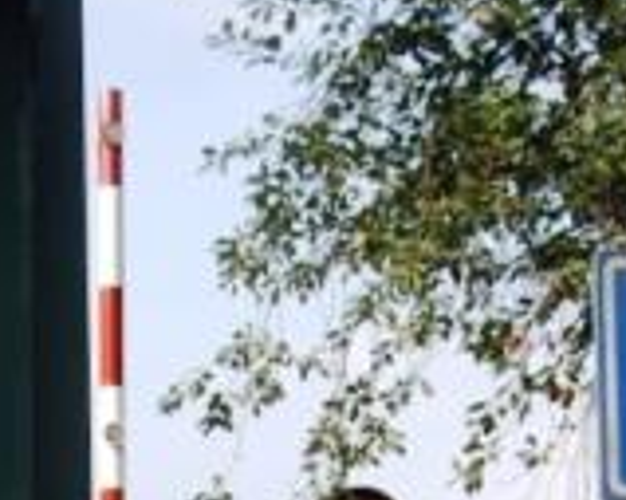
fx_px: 2759
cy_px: 890
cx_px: 106
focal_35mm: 149
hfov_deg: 12.9
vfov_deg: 9.8
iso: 64
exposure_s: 1/400
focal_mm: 7.9
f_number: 2.8
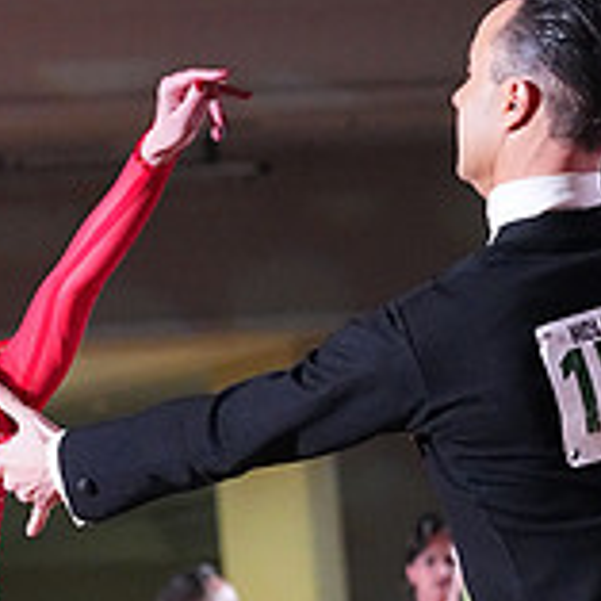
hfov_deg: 4.5
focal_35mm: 387
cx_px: 197
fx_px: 7602
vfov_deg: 4.5
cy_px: 827
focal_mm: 123
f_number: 5
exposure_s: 1/400
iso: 10000
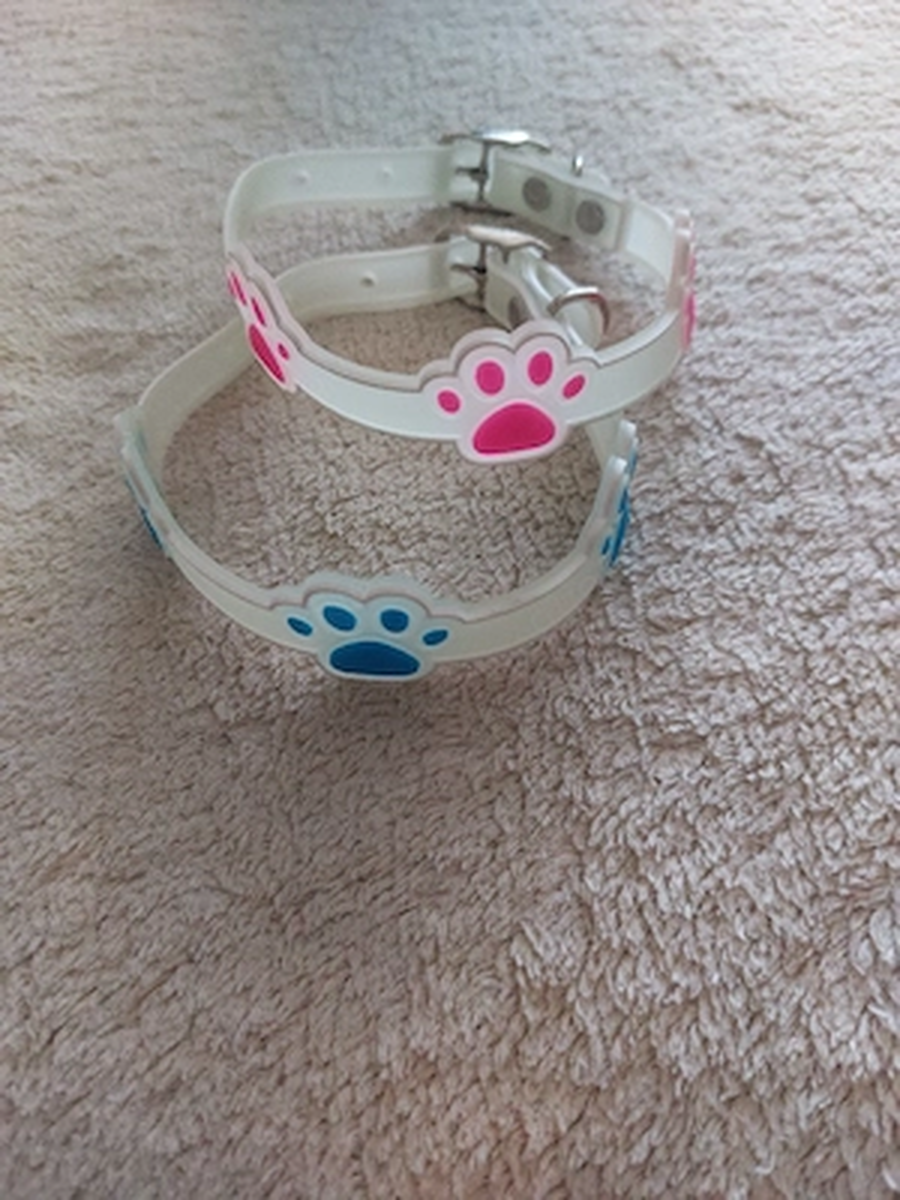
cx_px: 450
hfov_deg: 56.8
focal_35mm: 24
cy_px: 600
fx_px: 832
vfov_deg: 71.6
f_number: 1.8
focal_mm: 5.23
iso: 400
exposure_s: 1/50
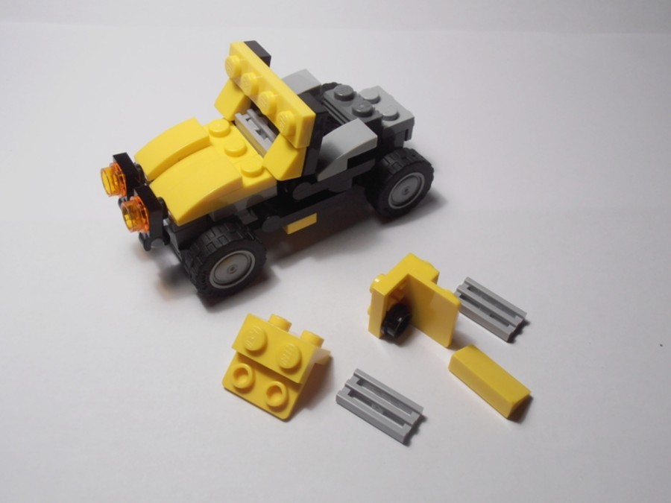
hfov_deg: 50.1
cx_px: 336
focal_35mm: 37
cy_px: 252
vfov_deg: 38.7
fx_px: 717
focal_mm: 6.61
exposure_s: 1/60
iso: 80
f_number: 3.9
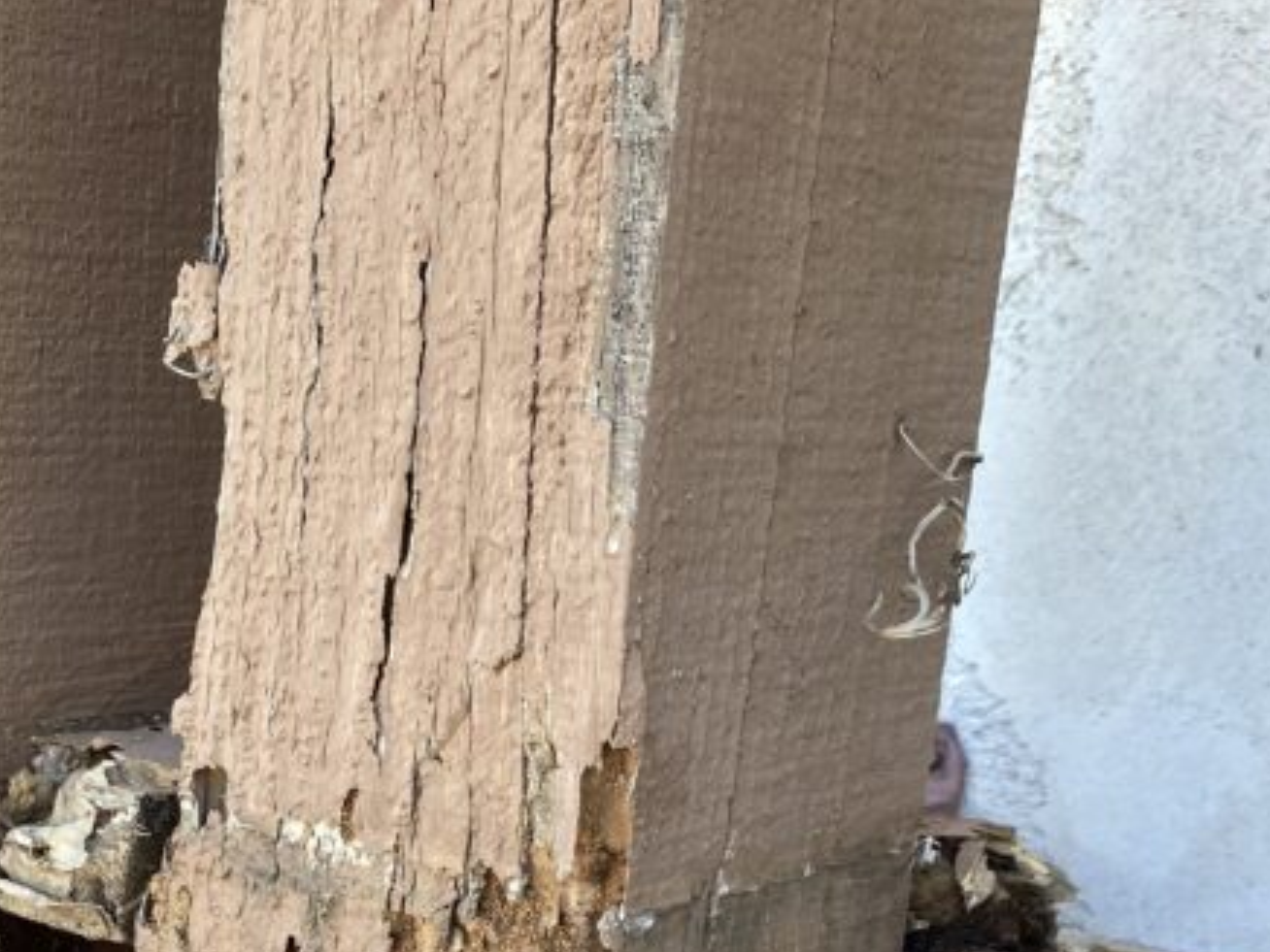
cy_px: 1063
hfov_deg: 31.3
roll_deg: -4.4
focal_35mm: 61
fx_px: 2238
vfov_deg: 22.6
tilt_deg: -18.1
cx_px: 358
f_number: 1.8
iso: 32
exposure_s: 1/126
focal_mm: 4.25
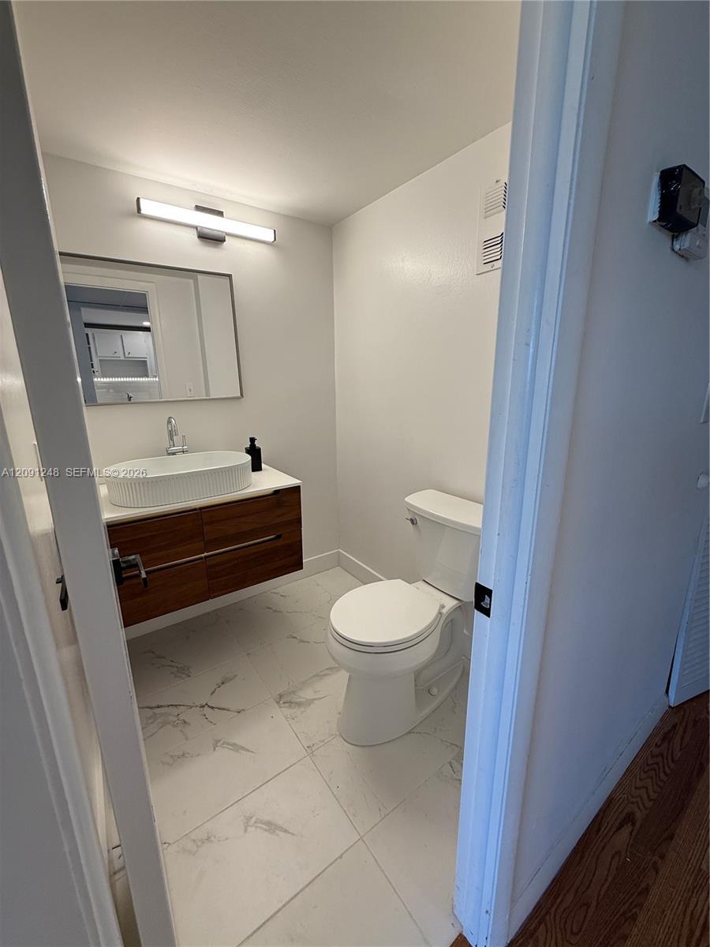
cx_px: 355
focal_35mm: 14
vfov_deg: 102.1
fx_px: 383
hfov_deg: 85.7
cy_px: 474
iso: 125
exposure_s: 1/120
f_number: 2.2
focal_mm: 2.22
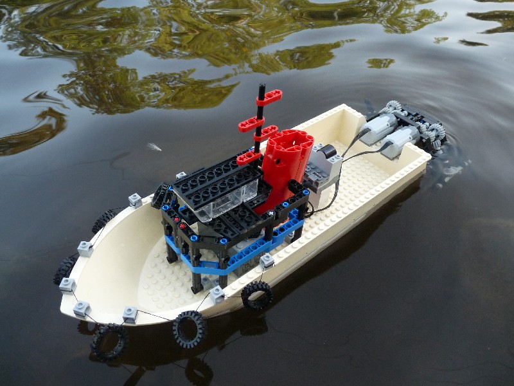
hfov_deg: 65.3
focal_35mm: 27
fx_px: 401
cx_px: 257
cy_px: 193
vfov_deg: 51.4
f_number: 2.8
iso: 250
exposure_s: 1/250
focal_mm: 4.8
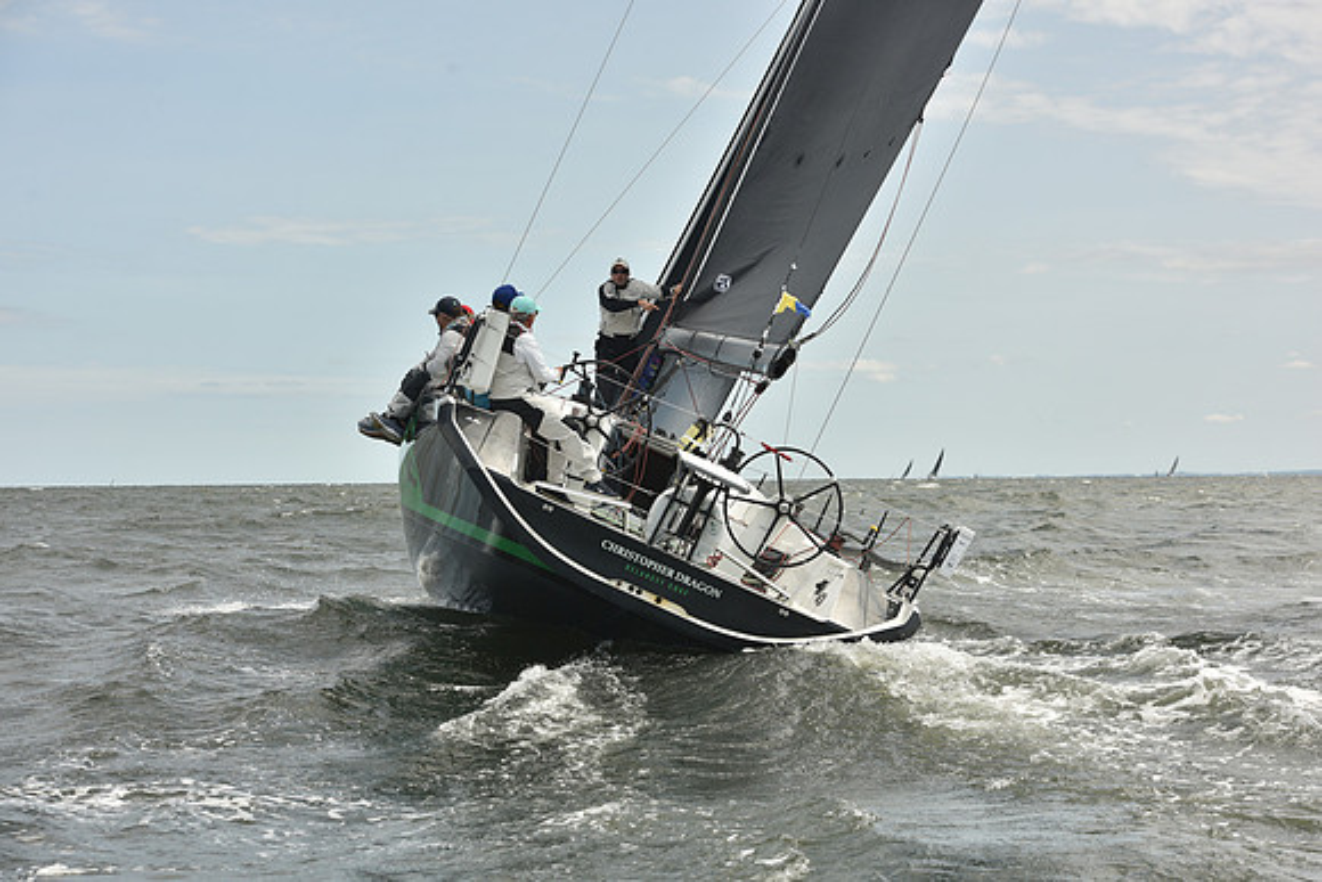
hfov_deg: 28.8
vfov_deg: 19.5
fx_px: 2571
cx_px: 661
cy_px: 441
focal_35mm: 70
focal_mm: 70
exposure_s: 1/800
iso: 250
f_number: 8
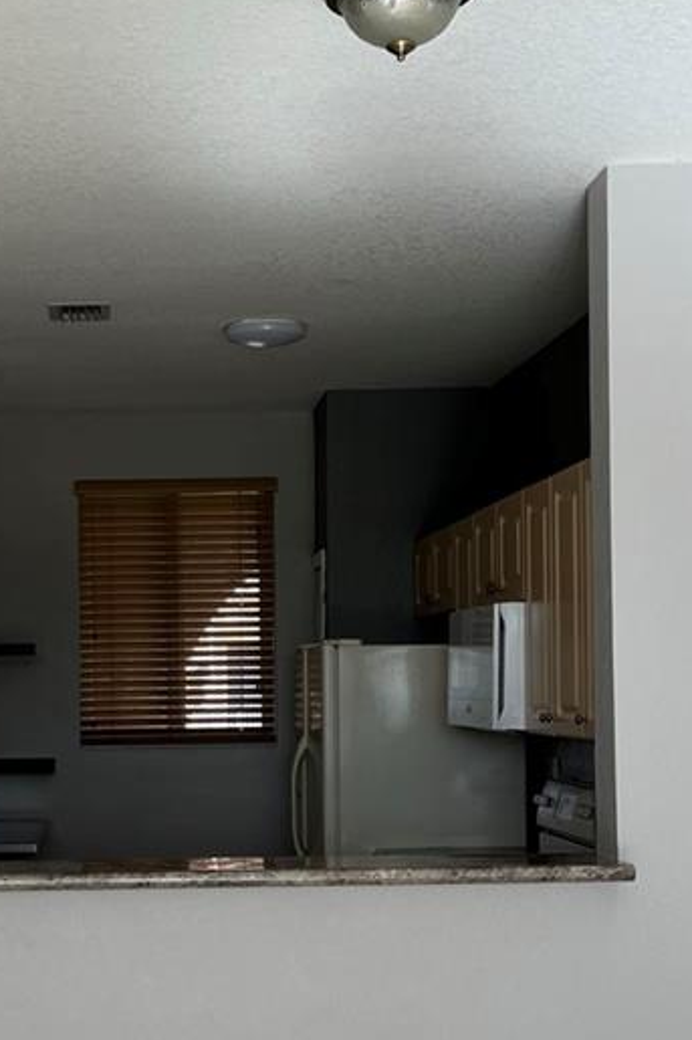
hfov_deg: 21.3
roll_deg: +0.3
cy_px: 701
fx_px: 1818
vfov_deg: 31.6
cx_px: 137
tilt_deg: -0.5
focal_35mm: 63
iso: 50
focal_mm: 5.7
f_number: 1.5
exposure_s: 1/658
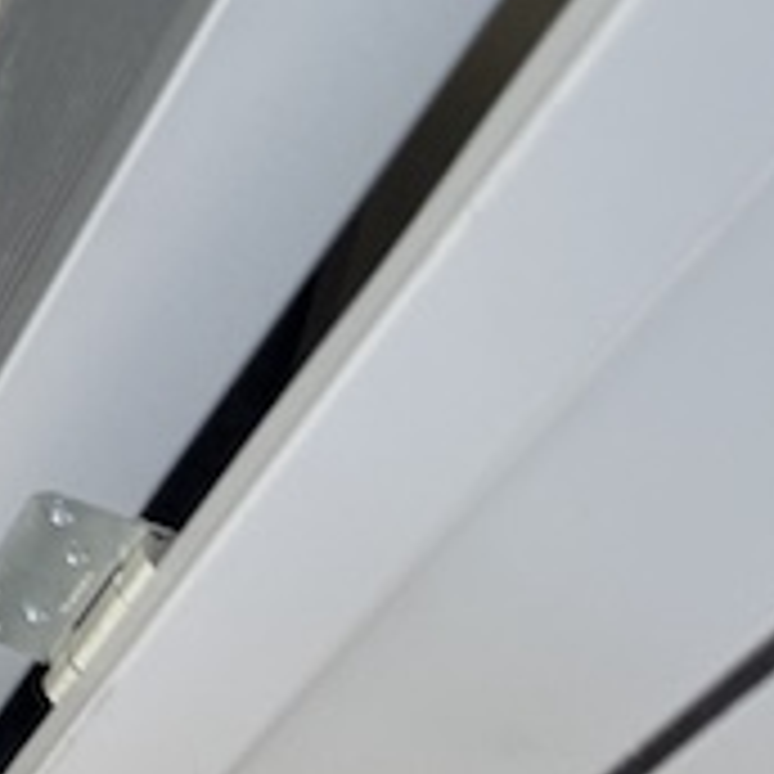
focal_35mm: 79
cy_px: 140
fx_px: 1998
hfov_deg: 17.6
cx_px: -634
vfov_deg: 21.6
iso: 160
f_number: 1.78
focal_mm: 6.76
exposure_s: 1/100
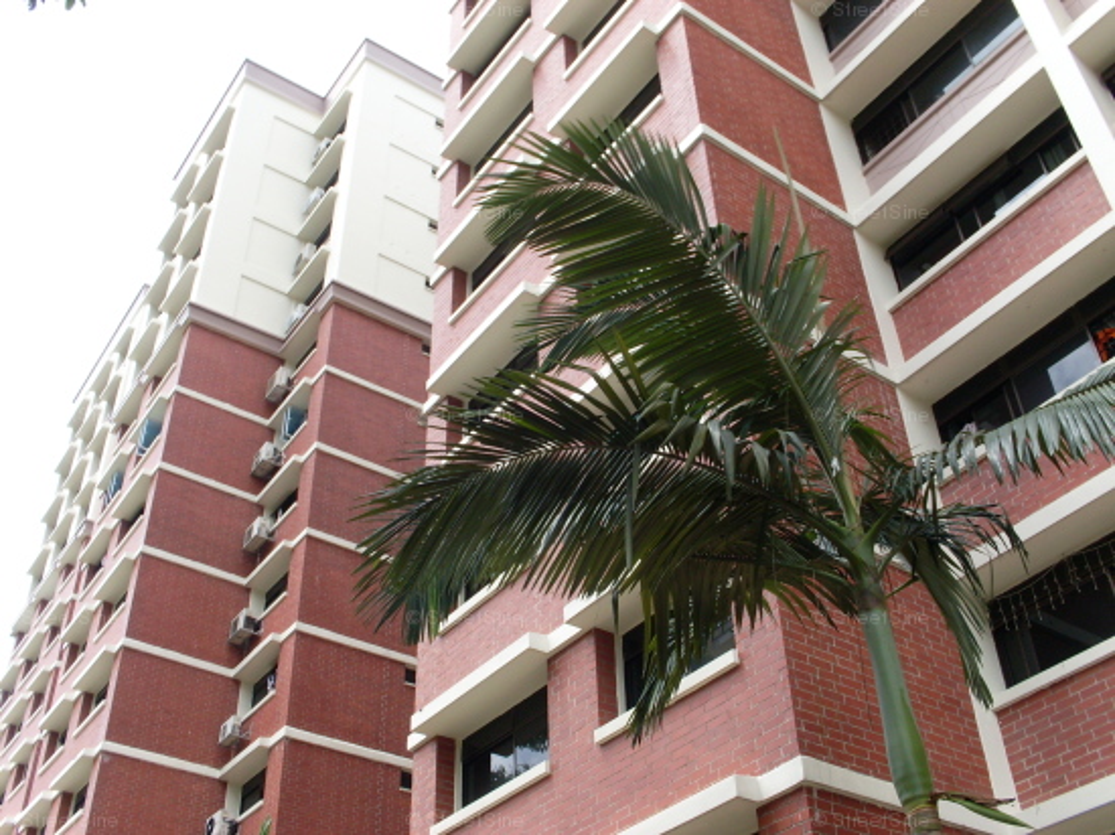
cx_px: 558
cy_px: 418
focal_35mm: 38
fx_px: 1223
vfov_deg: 37.7
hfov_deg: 49.0
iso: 80
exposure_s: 1/60
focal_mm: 6.3
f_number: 8.4
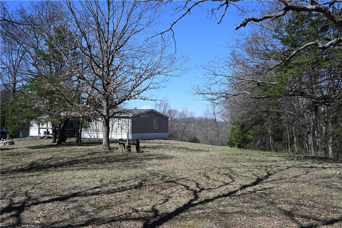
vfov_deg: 37.8
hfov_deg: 54.4
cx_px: 171
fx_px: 332
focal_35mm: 35
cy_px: 114
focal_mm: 35
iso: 100
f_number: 6.3
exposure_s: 1/320
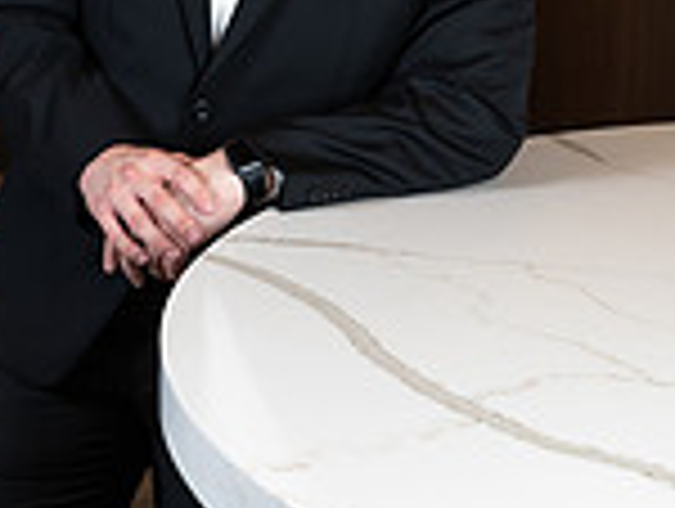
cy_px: 144
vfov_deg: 10.3
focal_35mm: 144
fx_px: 2812
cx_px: 212
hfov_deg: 13.7
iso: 100
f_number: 4.5
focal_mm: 50
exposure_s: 1/125
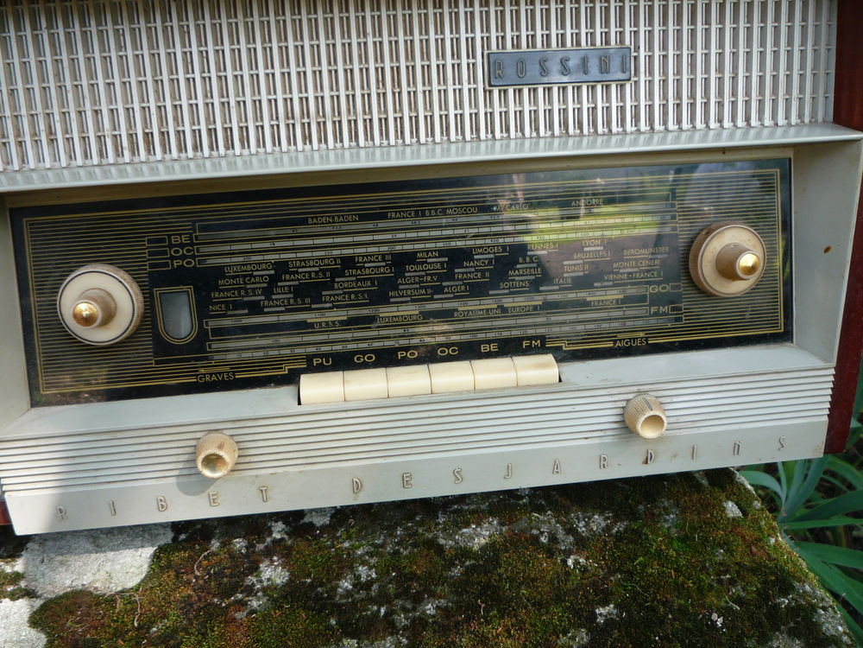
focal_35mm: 30
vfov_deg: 46.8
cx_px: 432
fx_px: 748
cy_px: 324
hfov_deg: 60.0
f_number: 3.3
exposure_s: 1/30
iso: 100
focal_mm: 5.2
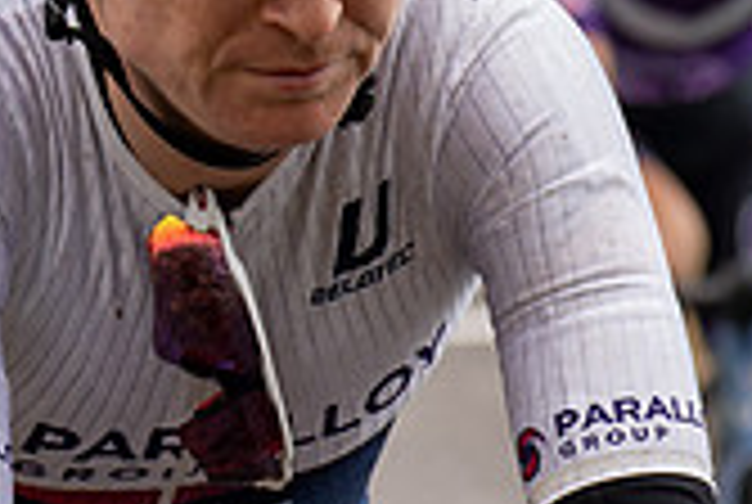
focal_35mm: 483
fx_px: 10107
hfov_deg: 4.3
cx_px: -23
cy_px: -454
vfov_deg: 2.8
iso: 250
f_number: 3.5
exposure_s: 1/1000
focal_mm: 70
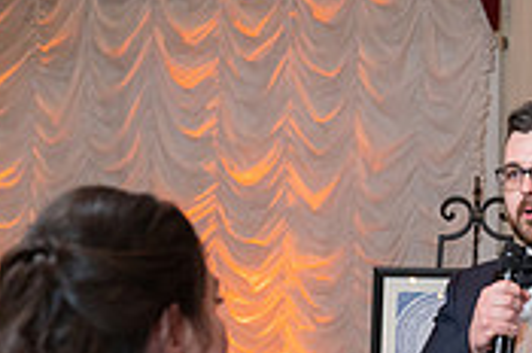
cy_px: 509
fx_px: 2670
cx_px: 638
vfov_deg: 7.4
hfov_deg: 11.2
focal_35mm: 181
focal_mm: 52
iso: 2000
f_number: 4
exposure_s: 1/100
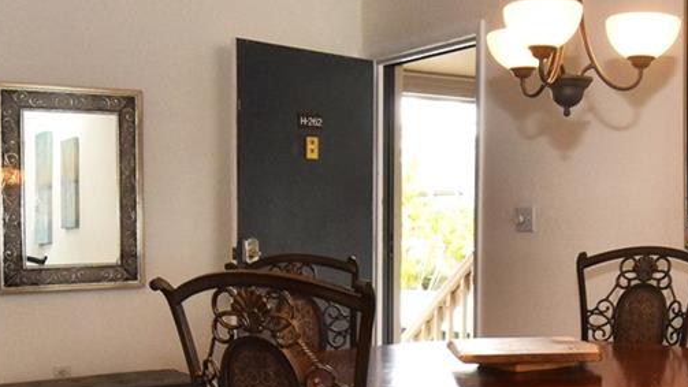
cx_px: 487
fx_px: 912
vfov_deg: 23.1
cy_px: 379
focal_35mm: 50
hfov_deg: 40.5
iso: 800
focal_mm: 10
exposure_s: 1/125
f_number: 5.6
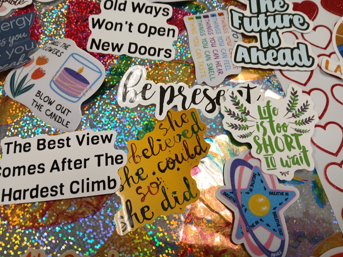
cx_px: 172
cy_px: 128
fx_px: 258
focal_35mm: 26
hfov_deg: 67.3
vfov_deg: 53.1
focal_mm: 3.98
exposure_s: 1/60
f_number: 1.8
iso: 64
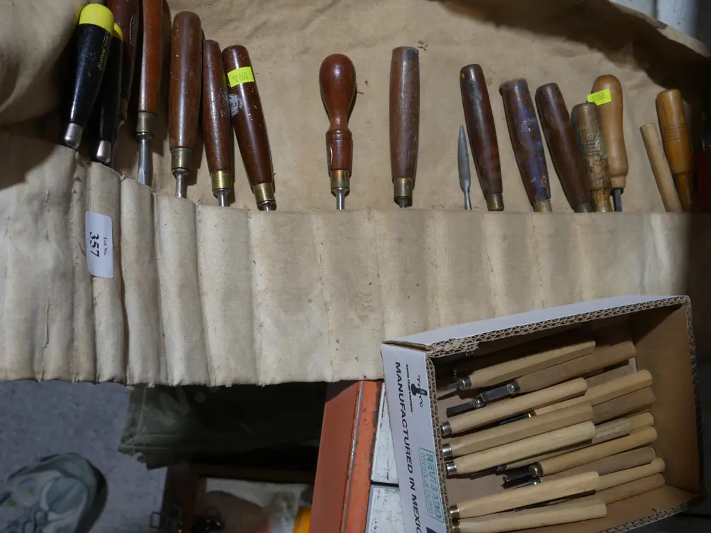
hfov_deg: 44.8
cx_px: 356
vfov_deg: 34.3
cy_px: 266
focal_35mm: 42
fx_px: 863
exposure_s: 1/60
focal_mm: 21
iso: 320
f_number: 4.6
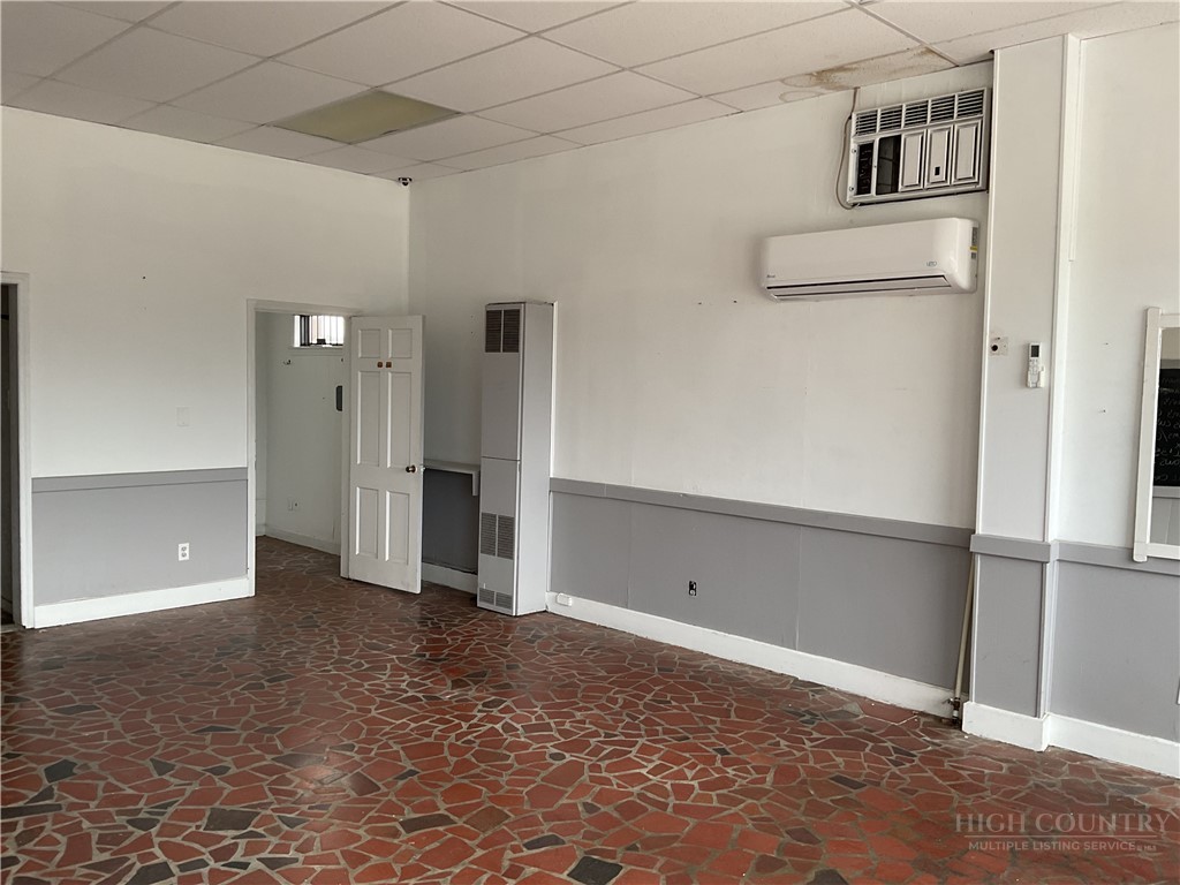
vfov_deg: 48.2
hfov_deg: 61.7
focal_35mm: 29
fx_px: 989
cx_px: 590
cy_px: 442
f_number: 1.8
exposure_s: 1/60
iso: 32
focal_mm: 3
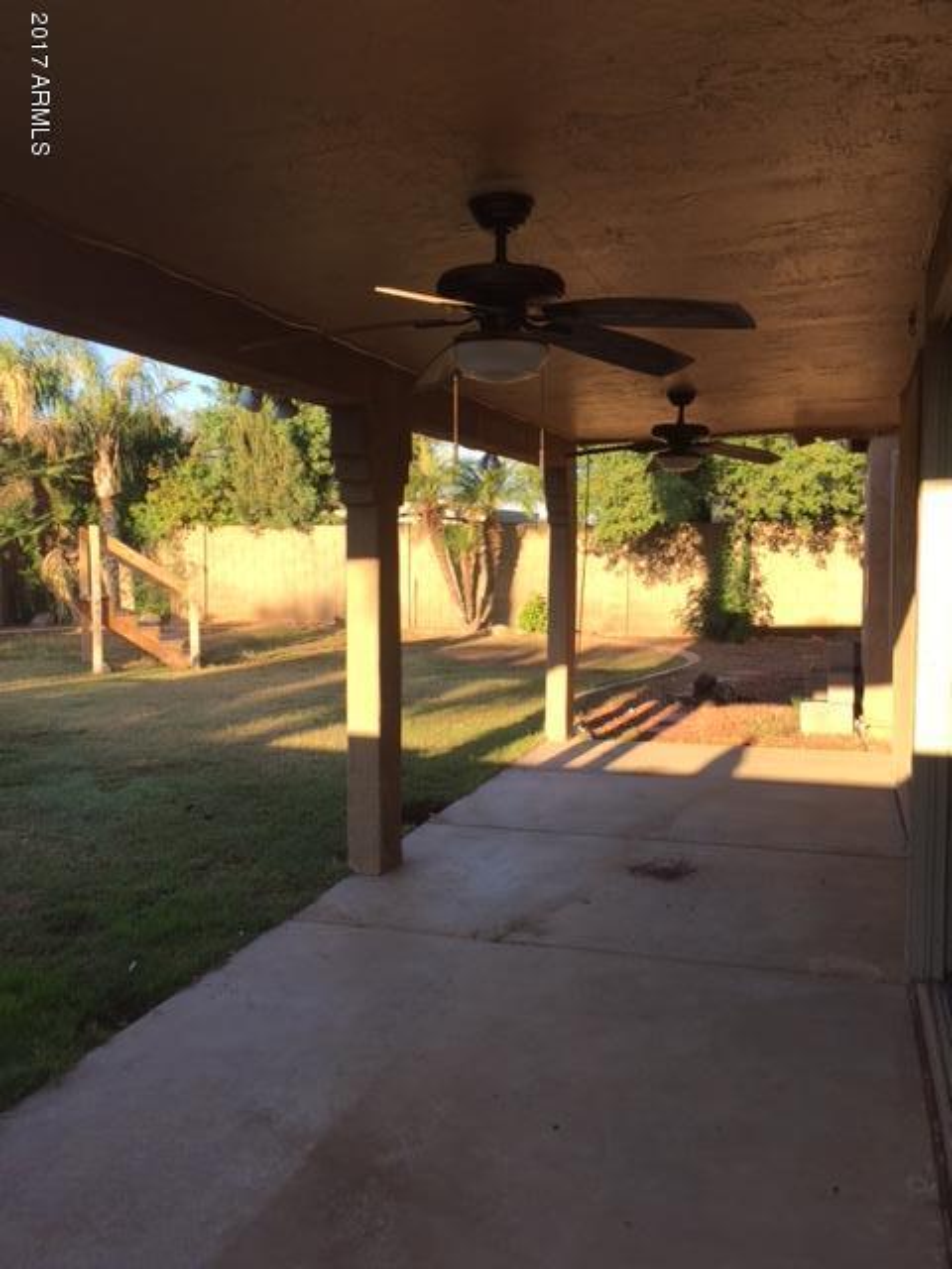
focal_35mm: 29
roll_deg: +1.7
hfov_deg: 48.2
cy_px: 634
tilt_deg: -3.5
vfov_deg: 61.7
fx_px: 1063
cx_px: 476
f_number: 2.2
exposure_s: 1/494
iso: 32
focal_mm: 4.15
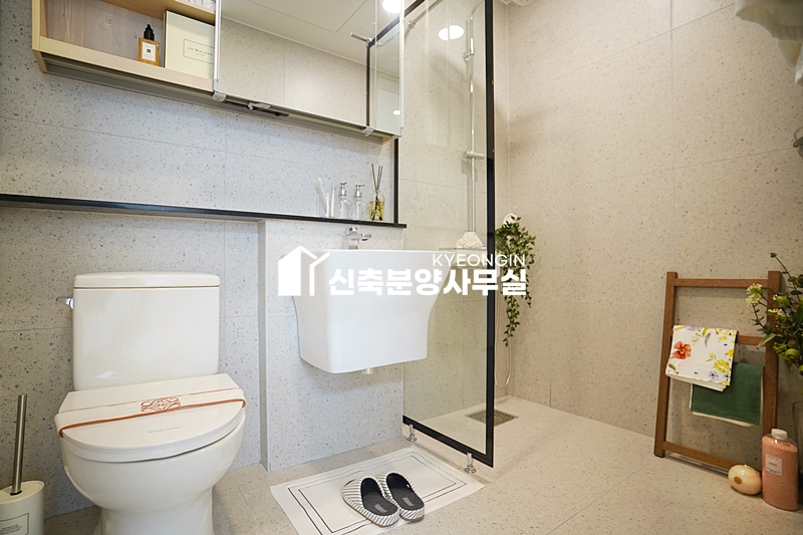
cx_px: 402
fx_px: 379
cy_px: 268
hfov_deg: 93.3
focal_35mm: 17
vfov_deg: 70.4
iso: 250
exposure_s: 1/20
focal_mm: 17
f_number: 2.8
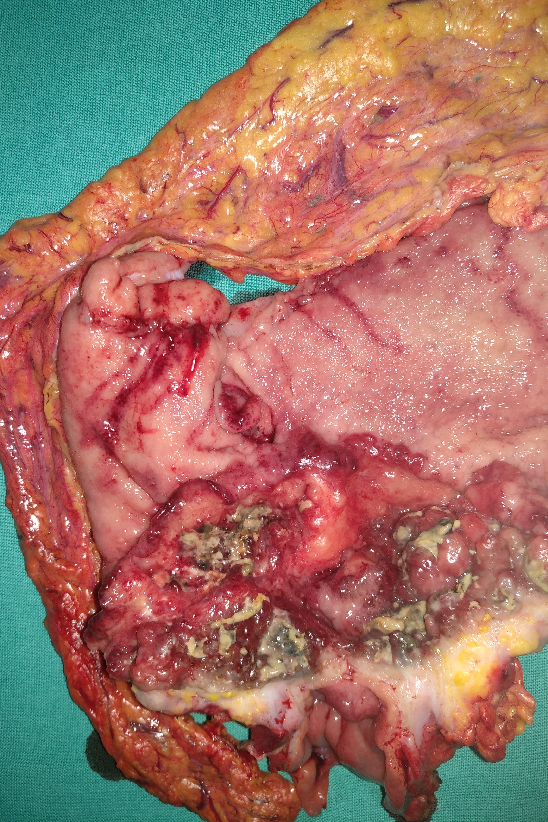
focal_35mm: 23
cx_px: 245
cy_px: 409
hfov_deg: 55.0
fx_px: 525
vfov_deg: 76.1
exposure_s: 1/50
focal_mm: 3.81
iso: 200
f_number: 2.2
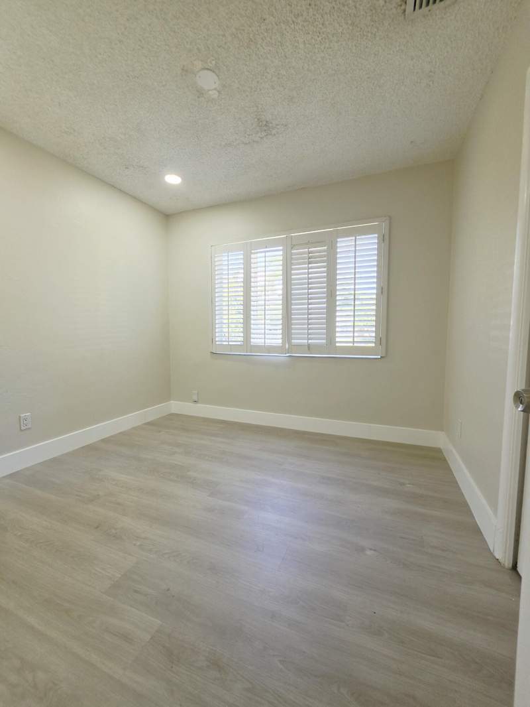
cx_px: 265
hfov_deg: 89.9
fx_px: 265
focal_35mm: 13
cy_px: 354
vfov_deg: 106.2
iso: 80
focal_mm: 2.2
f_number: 1.9
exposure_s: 1/120
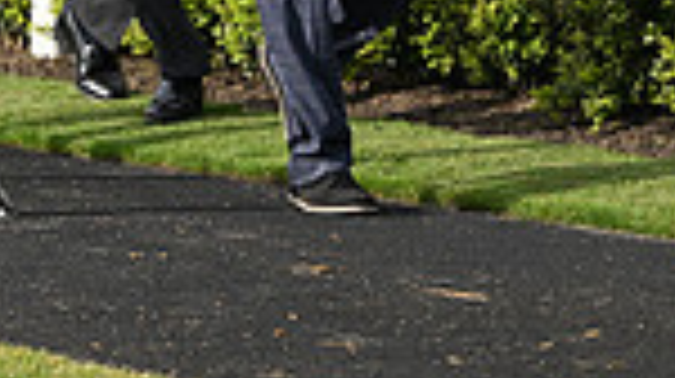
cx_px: -112
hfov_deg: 4.3
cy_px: -443
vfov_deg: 2.4
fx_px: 9047
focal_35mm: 506
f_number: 5.6
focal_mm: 125
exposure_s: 1/2500
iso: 800
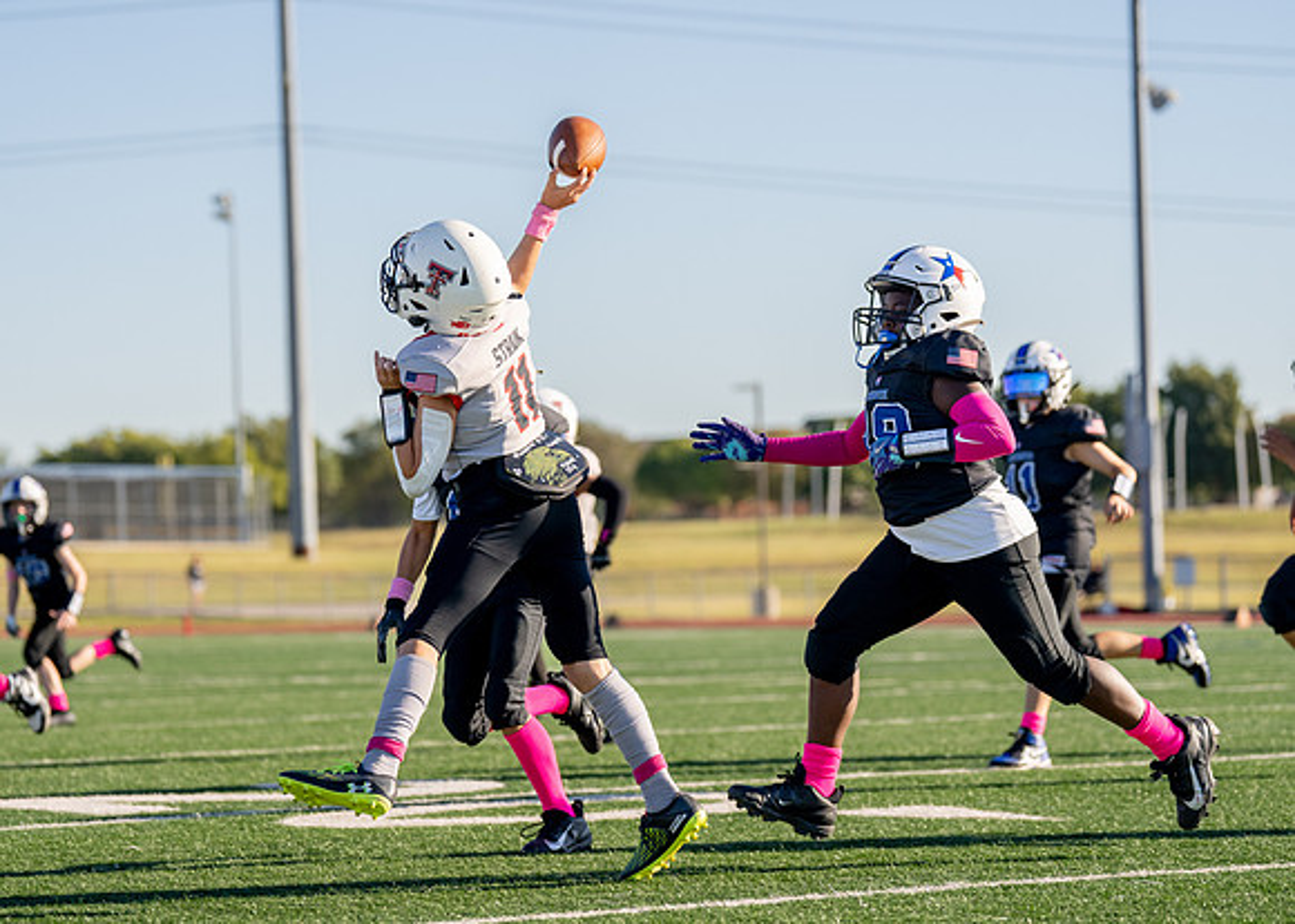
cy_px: 487
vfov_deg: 11.7
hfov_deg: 16.3
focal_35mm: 123
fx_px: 4529
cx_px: 575
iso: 160
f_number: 2.8
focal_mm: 100
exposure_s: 1/2500
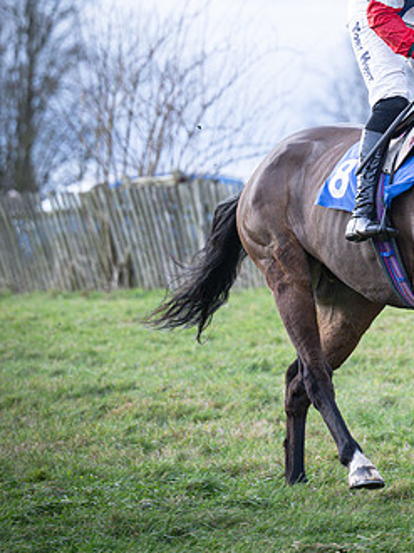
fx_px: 6323
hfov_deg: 3.7
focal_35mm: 396
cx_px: 572
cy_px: 112
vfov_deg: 5.0
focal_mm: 140
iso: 800
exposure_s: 1/800
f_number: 4
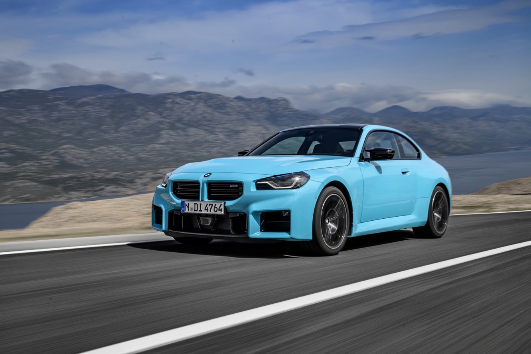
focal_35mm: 45
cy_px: 177
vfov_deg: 29.9
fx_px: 664
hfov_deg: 43.6
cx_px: 266
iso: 32
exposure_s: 1/15
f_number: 13
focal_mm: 45
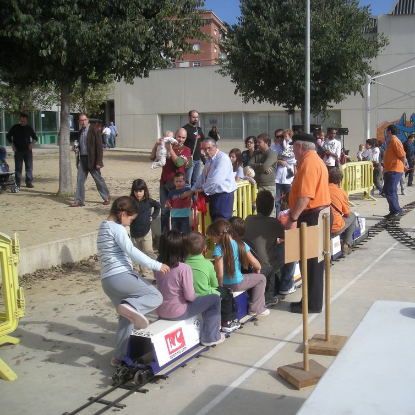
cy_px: 210
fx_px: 570
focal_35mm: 42
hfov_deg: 39.6
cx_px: 271
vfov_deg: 40.0
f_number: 5.7
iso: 50
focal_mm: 5.7
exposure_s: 1/255
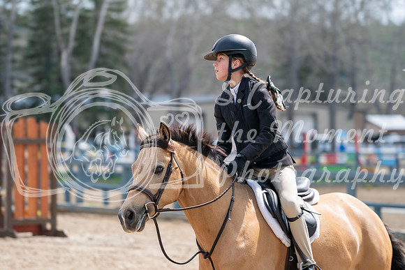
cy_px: 135
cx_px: 202
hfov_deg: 9.2
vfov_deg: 6.1
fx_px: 2520
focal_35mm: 224
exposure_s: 1/250
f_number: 5.6
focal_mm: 224
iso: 160
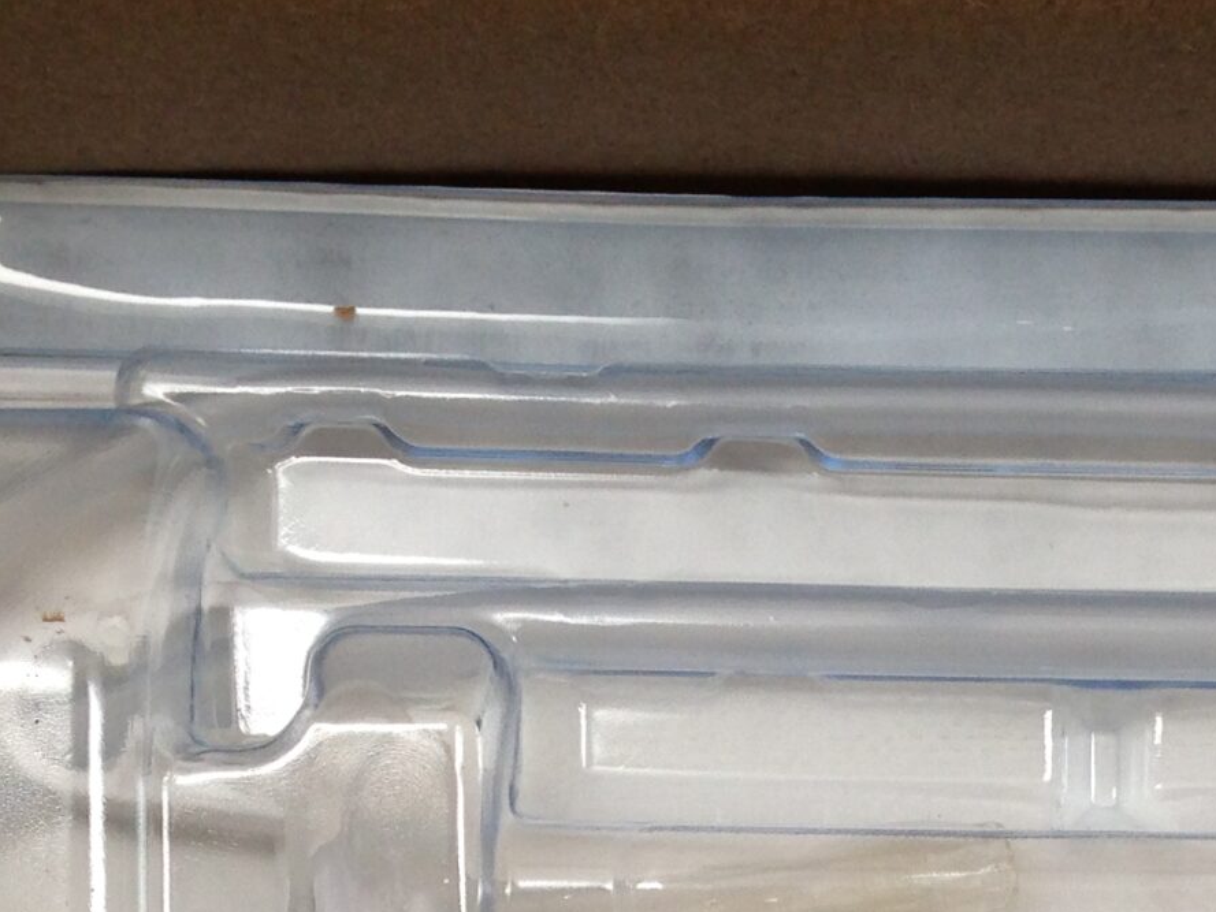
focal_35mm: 95
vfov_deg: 14.7
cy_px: 1268
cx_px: 962
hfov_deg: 20.4
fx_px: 3338
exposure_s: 1/60
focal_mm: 4.12
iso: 50
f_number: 2.4
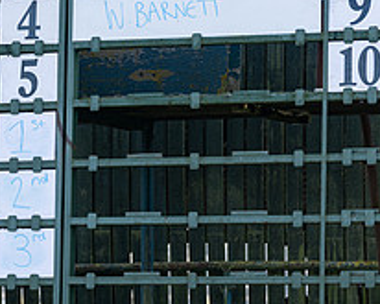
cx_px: 232
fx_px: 3241
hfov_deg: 6.7
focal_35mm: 288
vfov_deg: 5.4
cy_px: 27
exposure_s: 1/640
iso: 400
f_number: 5
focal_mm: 104
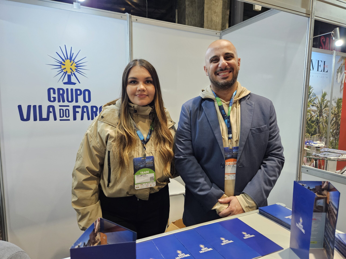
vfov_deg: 58.9
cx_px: 173
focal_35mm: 23
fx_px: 230
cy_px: 130
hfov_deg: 73.9
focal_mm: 5.4
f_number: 1.8
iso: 640
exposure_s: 1/120
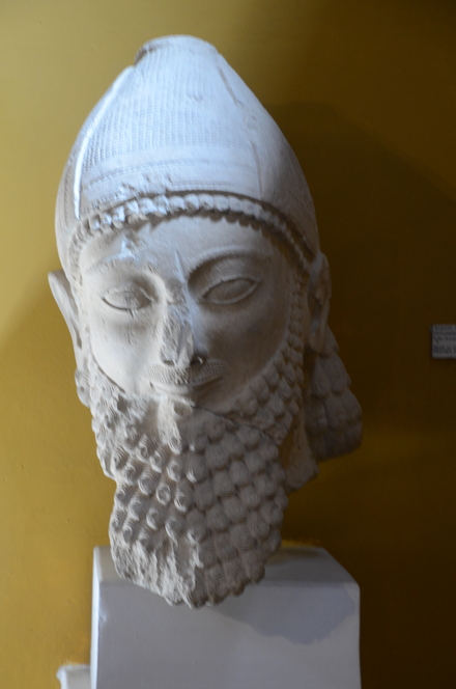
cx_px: 228
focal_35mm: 117
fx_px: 2232
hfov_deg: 11.7
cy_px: 344
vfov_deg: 17.5
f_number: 5.3
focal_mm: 78
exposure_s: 1/8
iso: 1000
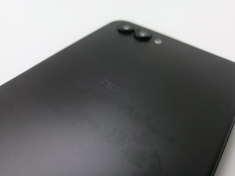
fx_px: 183
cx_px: 118
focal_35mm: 27
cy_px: 88
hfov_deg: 65.3
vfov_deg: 51.4
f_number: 0.95
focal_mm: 4.5
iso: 100
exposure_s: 1/50
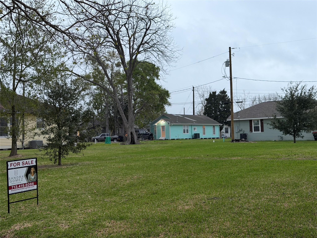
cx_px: 158
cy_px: 119
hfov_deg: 39.7
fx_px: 440
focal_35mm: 48
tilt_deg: -0.2
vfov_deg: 30.3
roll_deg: +1.2
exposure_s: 1/47
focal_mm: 6.76
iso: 250
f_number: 1.78
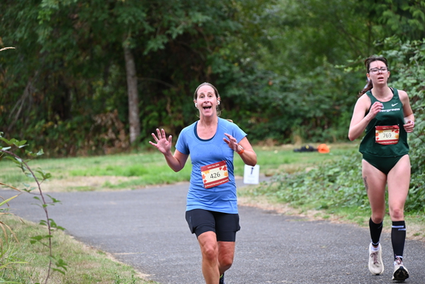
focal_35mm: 200
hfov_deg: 10.3
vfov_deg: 6.9
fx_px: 2362
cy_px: 142
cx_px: 212
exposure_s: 1/250
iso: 720
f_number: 6.3
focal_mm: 200
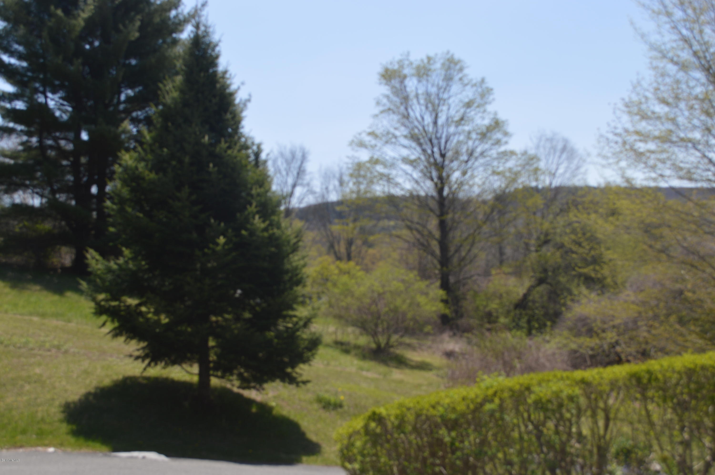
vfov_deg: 29.8
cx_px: 358
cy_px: 238
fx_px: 893
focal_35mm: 45
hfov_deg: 43.6
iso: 100
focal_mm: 30
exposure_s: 1/200
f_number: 7.1
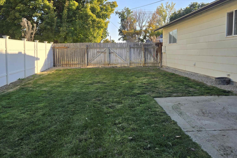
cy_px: 63
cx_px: 112
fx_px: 211
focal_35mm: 32
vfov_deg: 40.9
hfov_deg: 58.7
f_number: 1.8
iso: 25
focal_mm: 5.4
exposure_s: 1/866
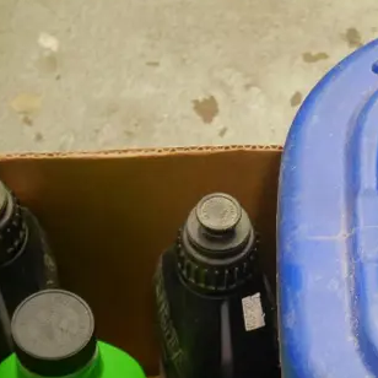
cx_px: 384
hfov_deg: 11.3
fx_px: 1890
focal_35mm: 153
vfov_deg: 11.2
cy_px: 455
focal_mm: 26
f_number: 5.3
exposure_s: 1/125
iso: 3200
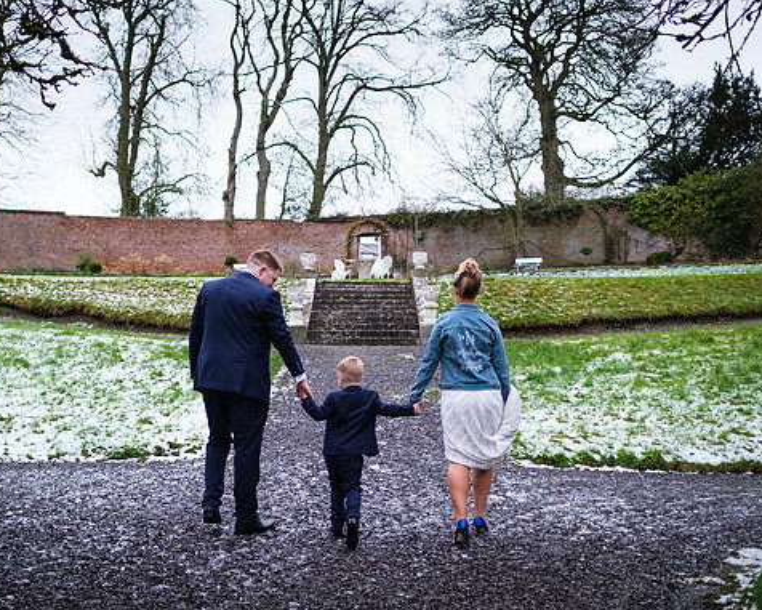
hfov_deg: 50.2
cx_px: 336
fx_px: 812
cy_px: 312
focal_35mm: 36
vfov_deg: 41.2
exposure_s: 1/160
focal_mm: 16
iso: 250
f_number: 1.6
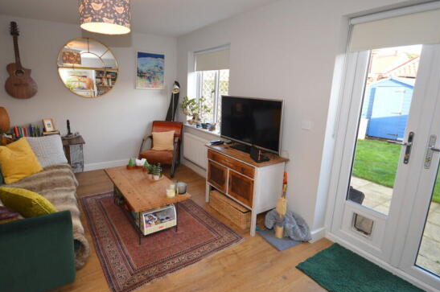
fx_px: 220
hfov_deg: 89.4
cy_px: 130
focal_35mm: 18
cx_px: 186
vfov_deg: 67.0
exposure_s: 1/60
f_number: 4
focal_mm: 10
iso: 560
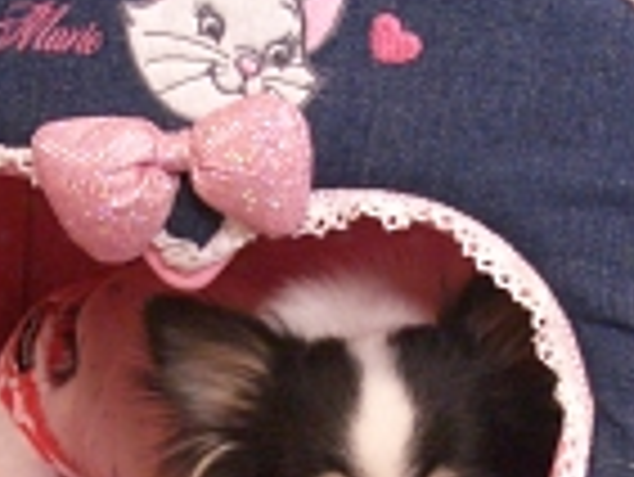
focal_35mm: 97
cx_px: 247
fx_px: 1778
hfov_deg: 20.2
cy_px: 374
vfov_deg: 15.2
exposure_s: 1/20
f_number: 2.6
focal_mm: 5.8
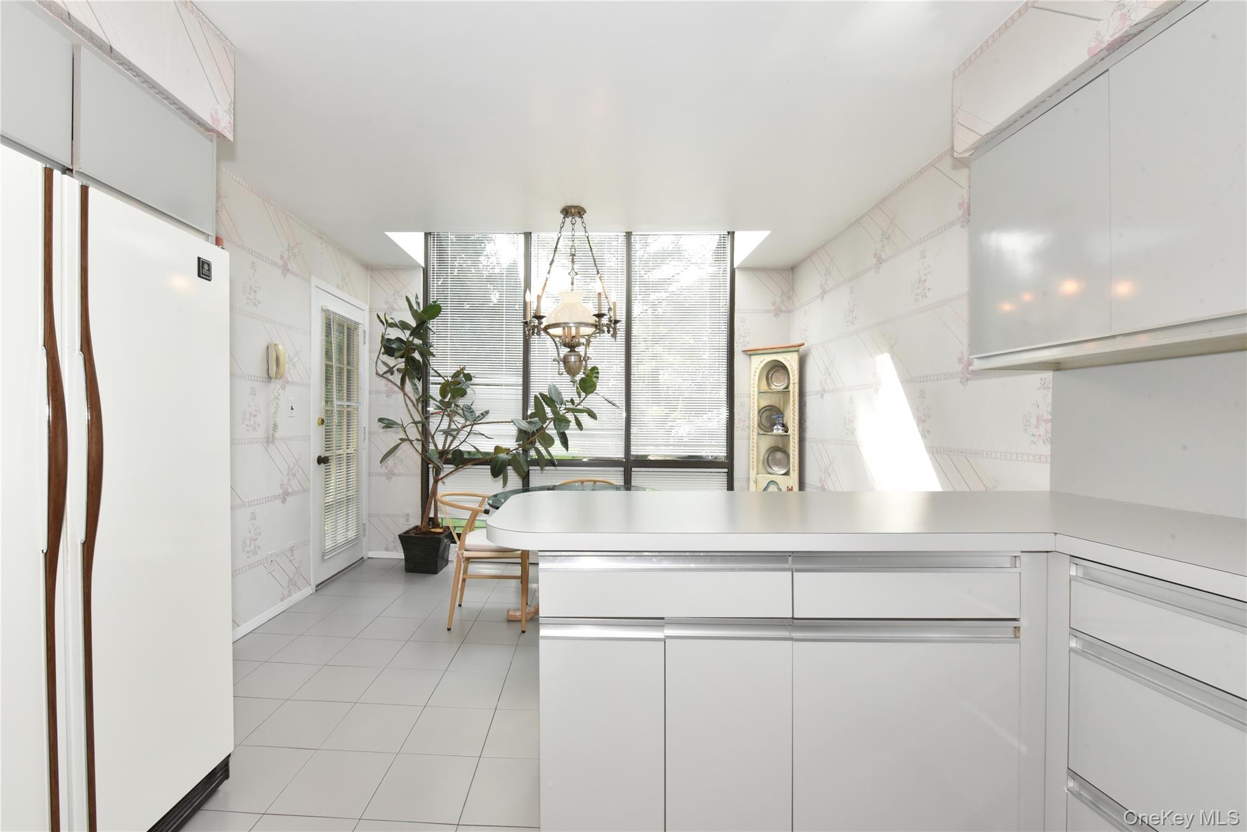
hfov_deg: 104.2
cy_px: 416
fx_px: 485
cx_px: 624
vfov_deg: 81.2
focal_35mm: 14
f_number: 18
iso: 1600
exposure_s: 1/100
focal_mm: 14
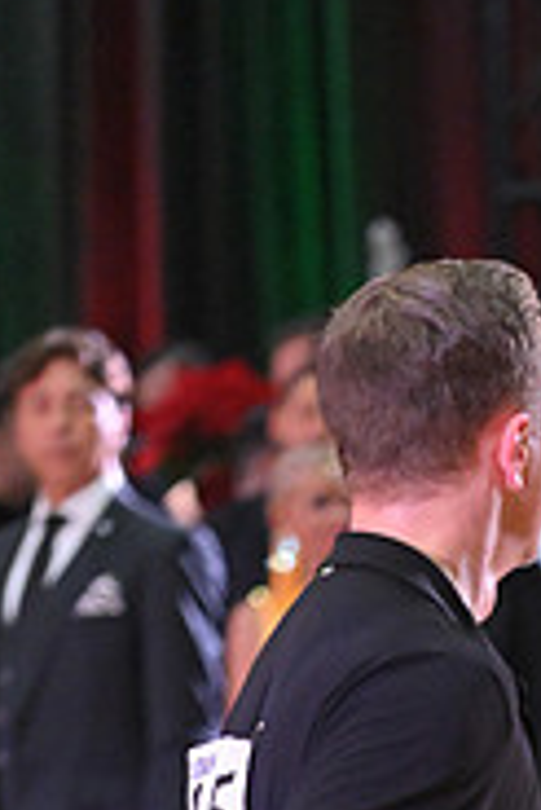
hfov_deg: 2.7
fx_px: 11361
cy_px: 1259
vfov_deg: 4.1
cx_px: 790
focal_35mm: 505
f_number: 4
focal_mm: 160
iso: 4000
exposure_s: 1/400
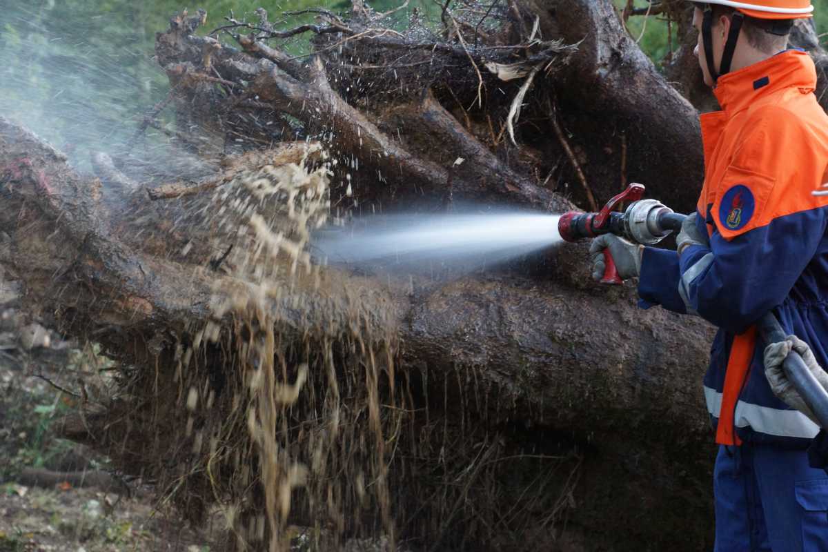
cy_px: 276
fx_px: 1725
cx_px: 414
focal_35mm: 75
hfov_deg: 27.0
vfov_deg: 18.2
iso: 1250
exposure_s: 1/80
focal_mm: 50
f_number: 4
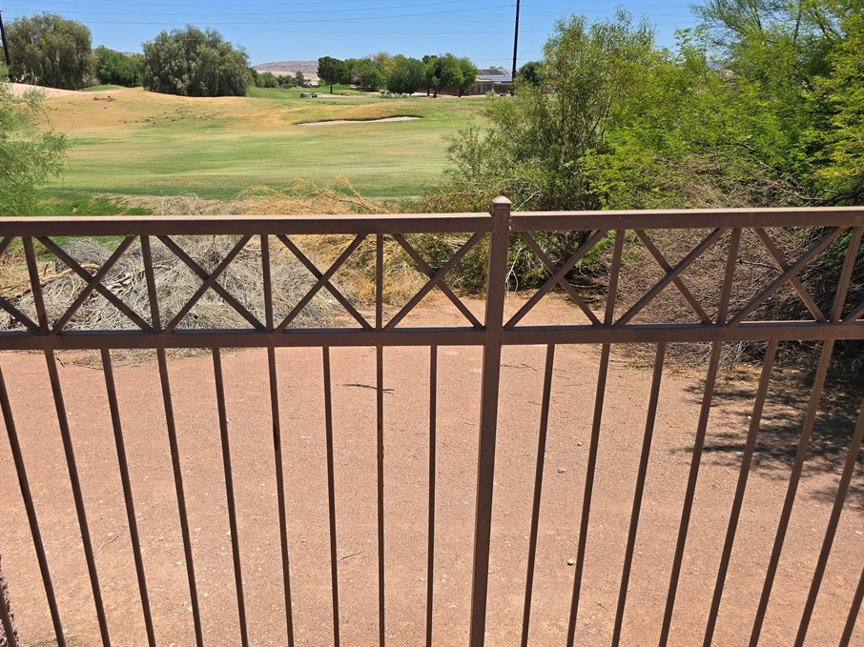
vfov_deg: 53.0
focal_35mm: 26
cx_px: 378
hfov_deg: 67.1
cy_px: 330
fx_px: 649
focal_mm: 6.3
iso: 12
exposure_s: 1/927
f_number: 1.7
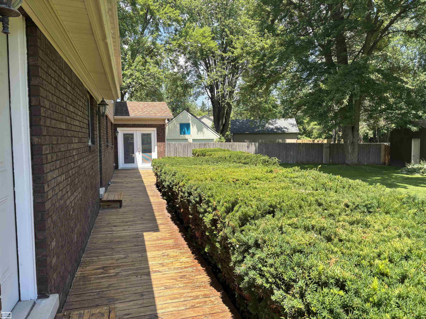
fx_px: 320
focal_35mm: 26
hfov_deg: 67.3
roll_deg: +1.0
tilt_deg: -4.1
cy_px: 160
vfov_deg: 53.1
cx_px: 213
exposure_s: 1/880
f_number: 1.6
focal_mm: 5.96
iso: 50
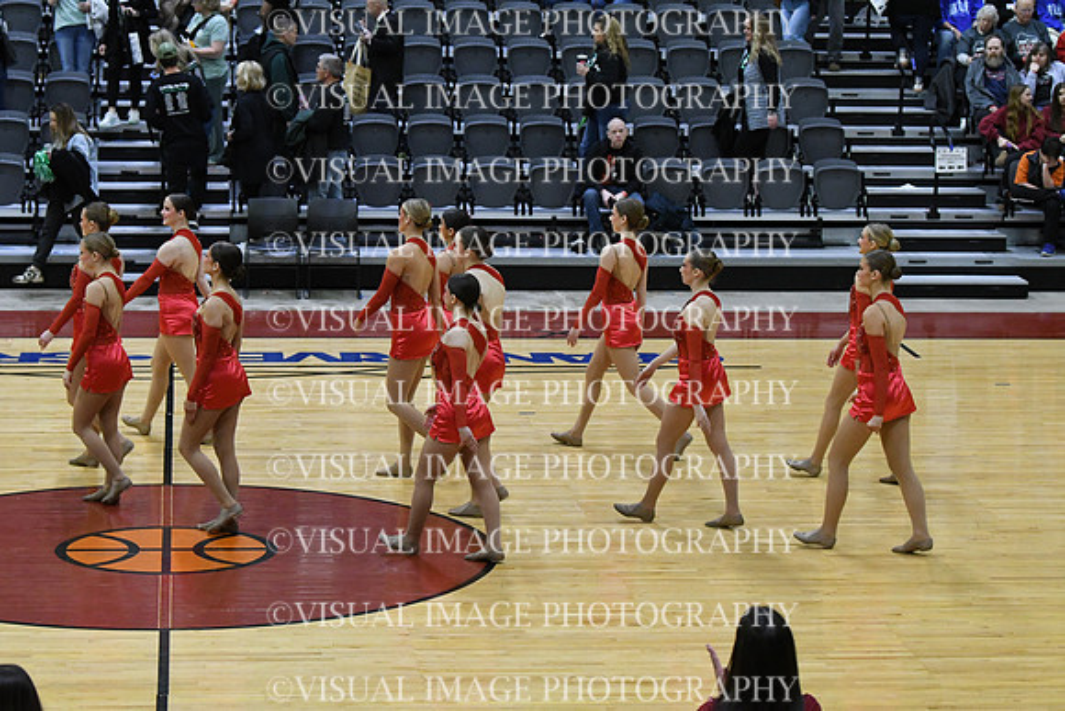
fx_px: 3107
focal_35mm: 105
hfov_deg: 19.5
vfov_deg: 13.0
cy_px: 356
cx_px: 532
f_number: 4
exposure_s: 1/500
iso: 5000
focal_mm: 70
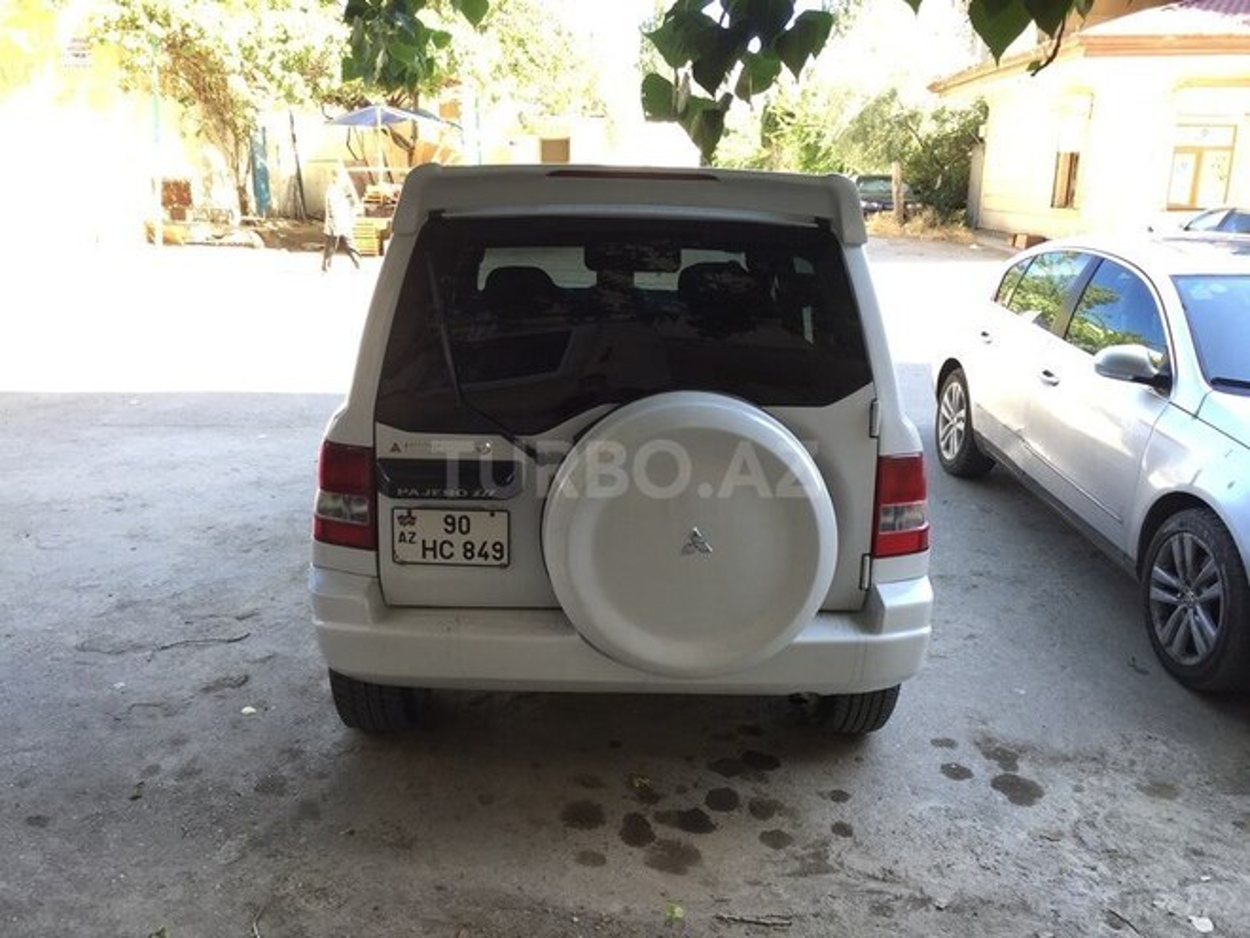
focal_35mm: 29
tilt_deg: -16.0
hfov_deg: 61.7
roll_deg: -1.3
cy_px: 469
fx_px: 1047
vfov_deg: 48.2
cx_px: 625
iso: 50
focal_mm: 4.15
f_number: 2.2
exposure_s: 1/100
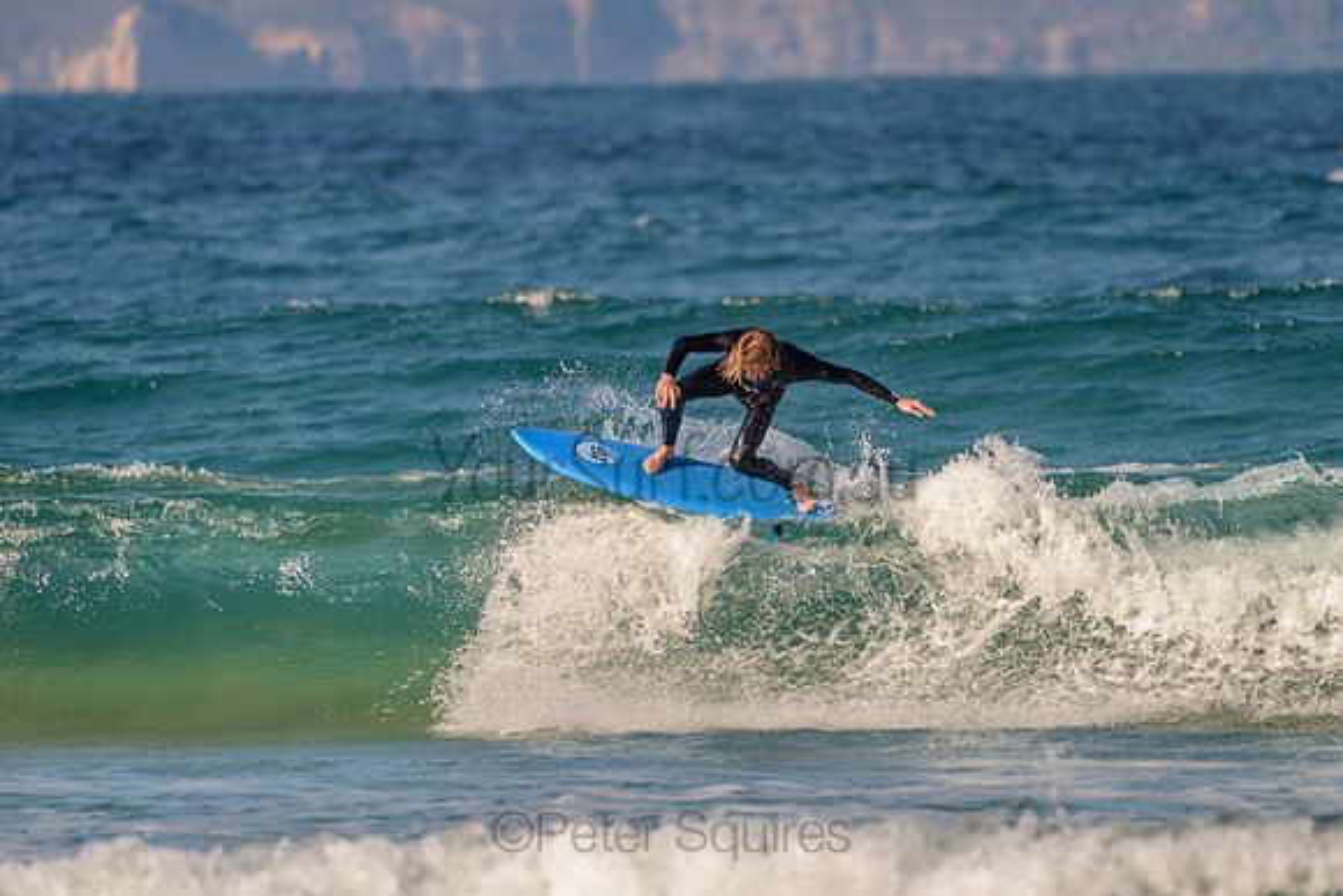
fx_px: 22886
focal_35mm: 613
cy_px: 404
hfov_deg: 3.4
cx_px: 824
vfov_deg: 2.2
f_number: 5.6
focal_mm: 500
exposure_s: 1/2000
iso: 140
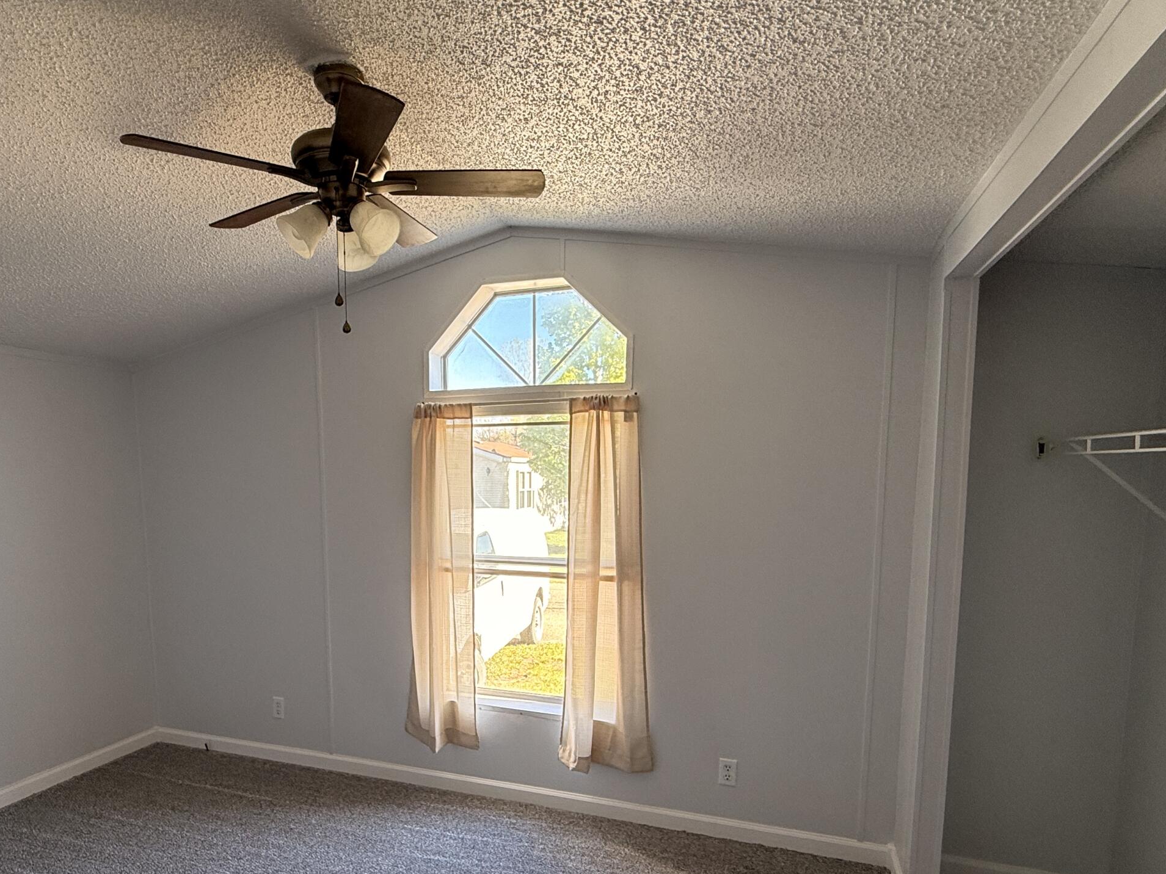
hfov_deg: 75.6
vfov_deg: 59.9
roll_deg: +0.4
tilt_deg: -6.8
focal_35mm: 22
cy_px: 569
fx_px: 741
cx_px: 472
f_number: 2.2
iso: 80
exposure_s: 1/99
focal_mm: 2.22
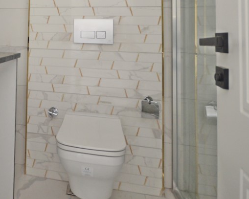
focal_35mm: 32
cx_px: 38
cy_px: 16
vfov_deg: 41.7
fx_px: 236
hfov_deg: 50.9
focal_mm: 10
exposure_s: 1/60
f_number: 4
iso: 800
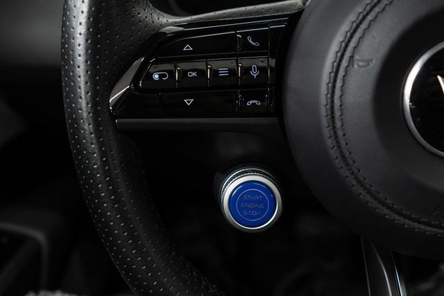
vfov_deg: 31.9
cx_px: 222
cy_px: 148
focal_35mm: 42
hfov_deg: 46.4
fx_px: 518
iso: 1250
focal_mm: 28
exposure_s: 1/40
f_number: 3.5
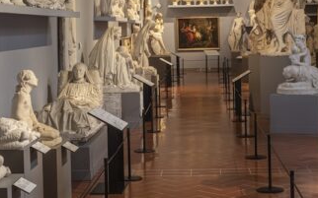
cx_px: 218
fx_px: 736
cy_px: 42
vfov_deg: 15.3
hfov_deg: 24.2
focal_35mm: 85
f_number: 16
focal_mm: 35
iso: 100
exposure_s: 2
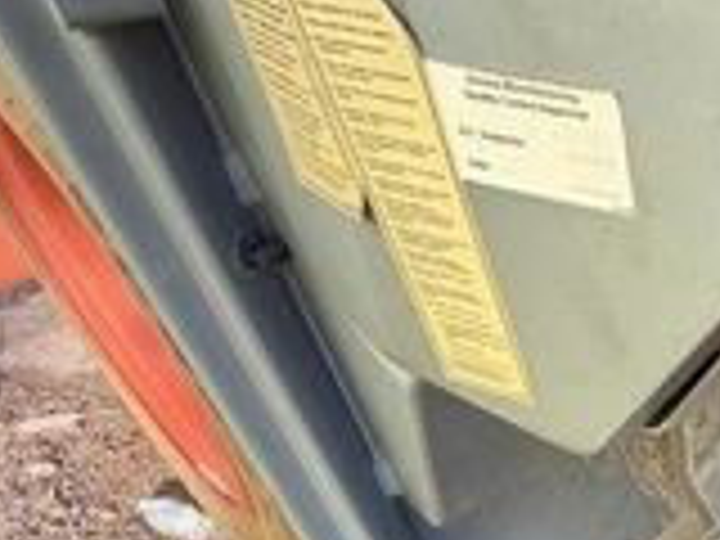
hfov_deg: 42.7
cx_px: 770
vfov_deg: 38.8
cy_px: 450
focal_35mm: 35
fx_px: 728
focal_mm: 2.22
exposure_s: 1/145
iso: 50
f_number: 2.2
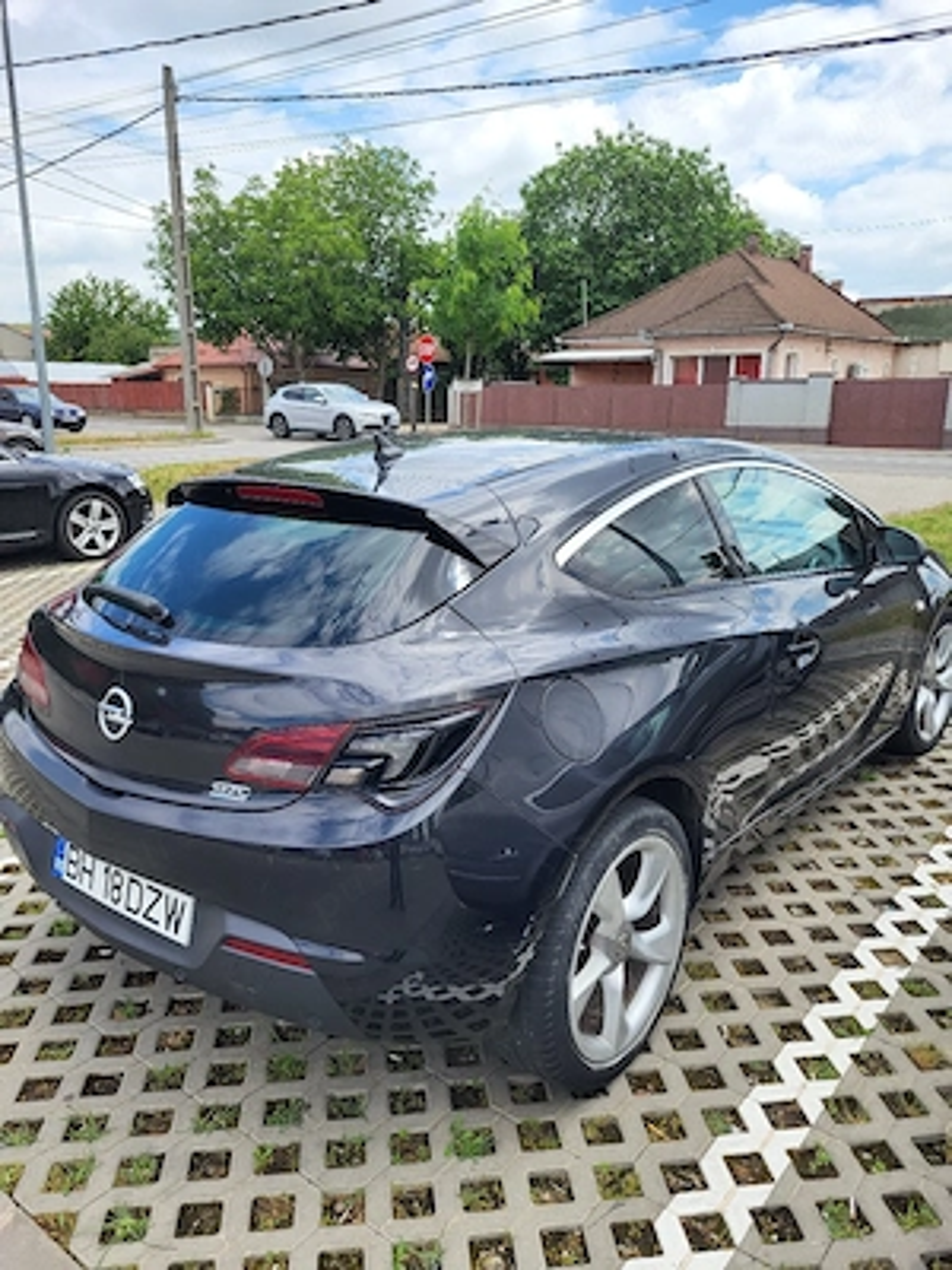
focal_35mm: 26
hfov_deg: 53.1
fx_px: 953
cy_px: 635
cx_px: 476
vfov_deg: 67.3
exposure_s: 1/1667
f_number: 1.8
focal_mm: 5.4
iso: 40
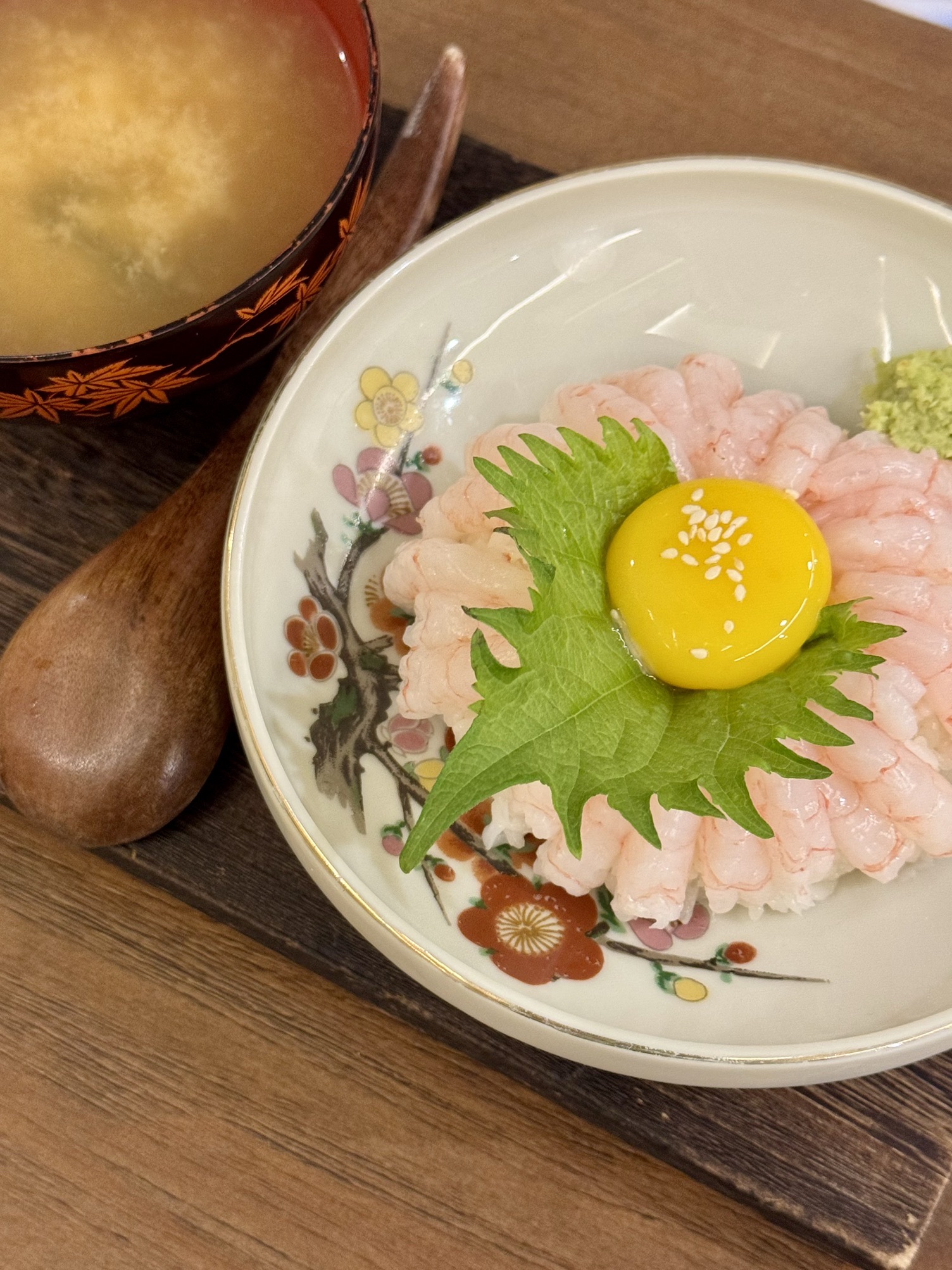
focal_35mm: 48
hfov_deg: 30.3
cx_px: 476
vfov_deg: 39.7
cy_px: 635
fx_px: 1760
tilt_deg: -64.8
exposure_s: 1/33
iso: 250
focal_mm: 6.76
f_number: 1.78
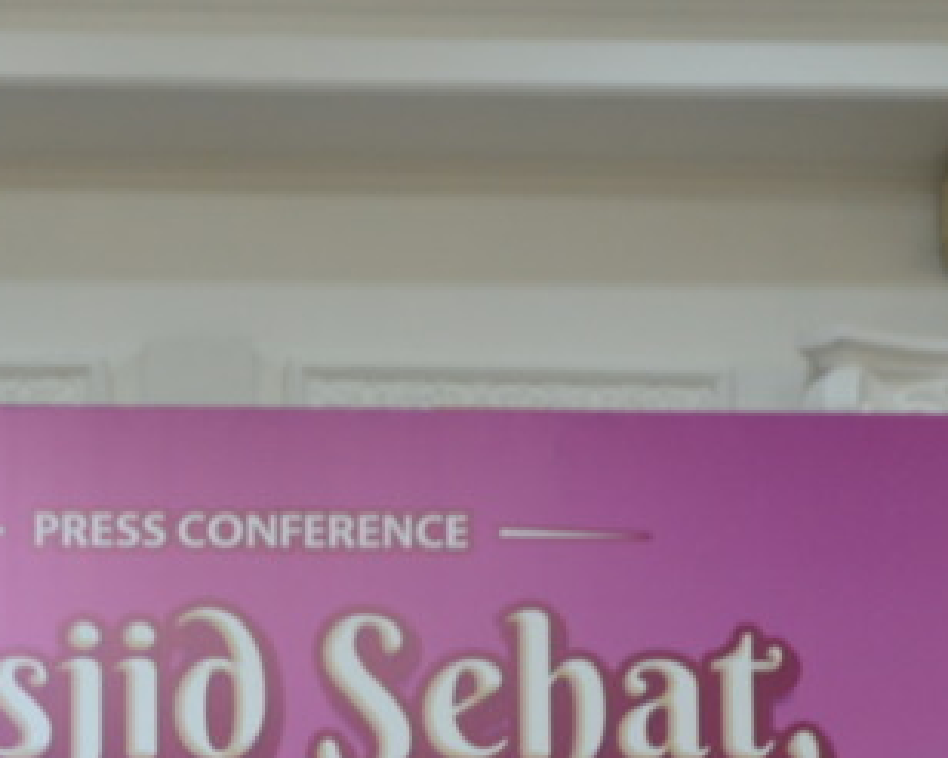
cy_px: 1040
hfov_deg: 15.6
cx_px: 203
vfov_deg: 12.1
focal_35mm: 123
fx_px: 3447
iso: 400
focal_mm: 21
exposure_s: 1/40
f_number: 3.8
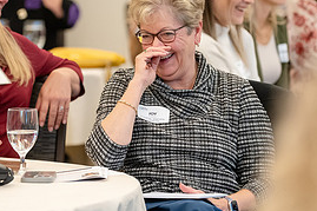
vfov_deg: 4.7
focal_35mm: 289
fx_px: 2543
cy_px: 85
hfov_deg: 7.1
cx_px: 128
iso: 3200
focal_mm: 130
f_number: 2.8
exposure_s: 1/320
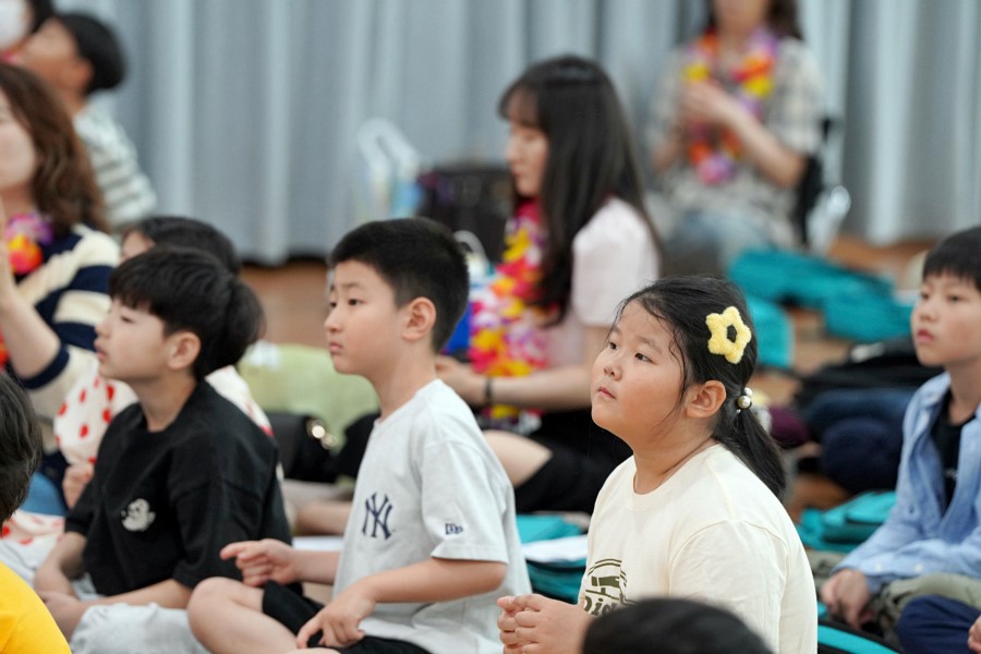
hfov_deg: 10.3
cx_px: 490
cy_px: 327
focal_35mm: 200
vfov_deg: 6.9
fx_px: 5450
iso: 2500
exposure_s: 1/250
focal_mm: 200
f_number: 4
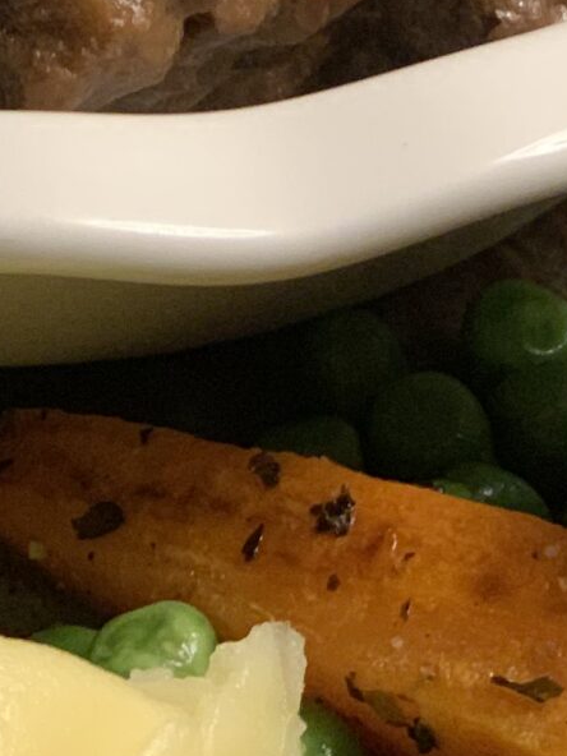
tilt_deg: -37.5
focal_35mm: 225
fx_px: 4914
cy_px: -192
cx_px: 10
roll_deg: -0.4
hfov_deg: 6.6
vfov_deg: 8.7
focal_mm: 6
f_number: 2.4
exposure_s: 1/50
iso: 160
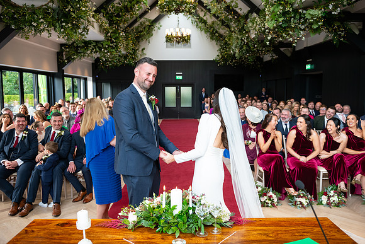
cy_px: 122
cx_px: 182
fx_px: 294
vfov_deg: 45.0
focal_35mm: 29
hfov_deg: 63.6
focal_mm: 29
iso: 640
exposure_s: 1/160
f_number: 3.5
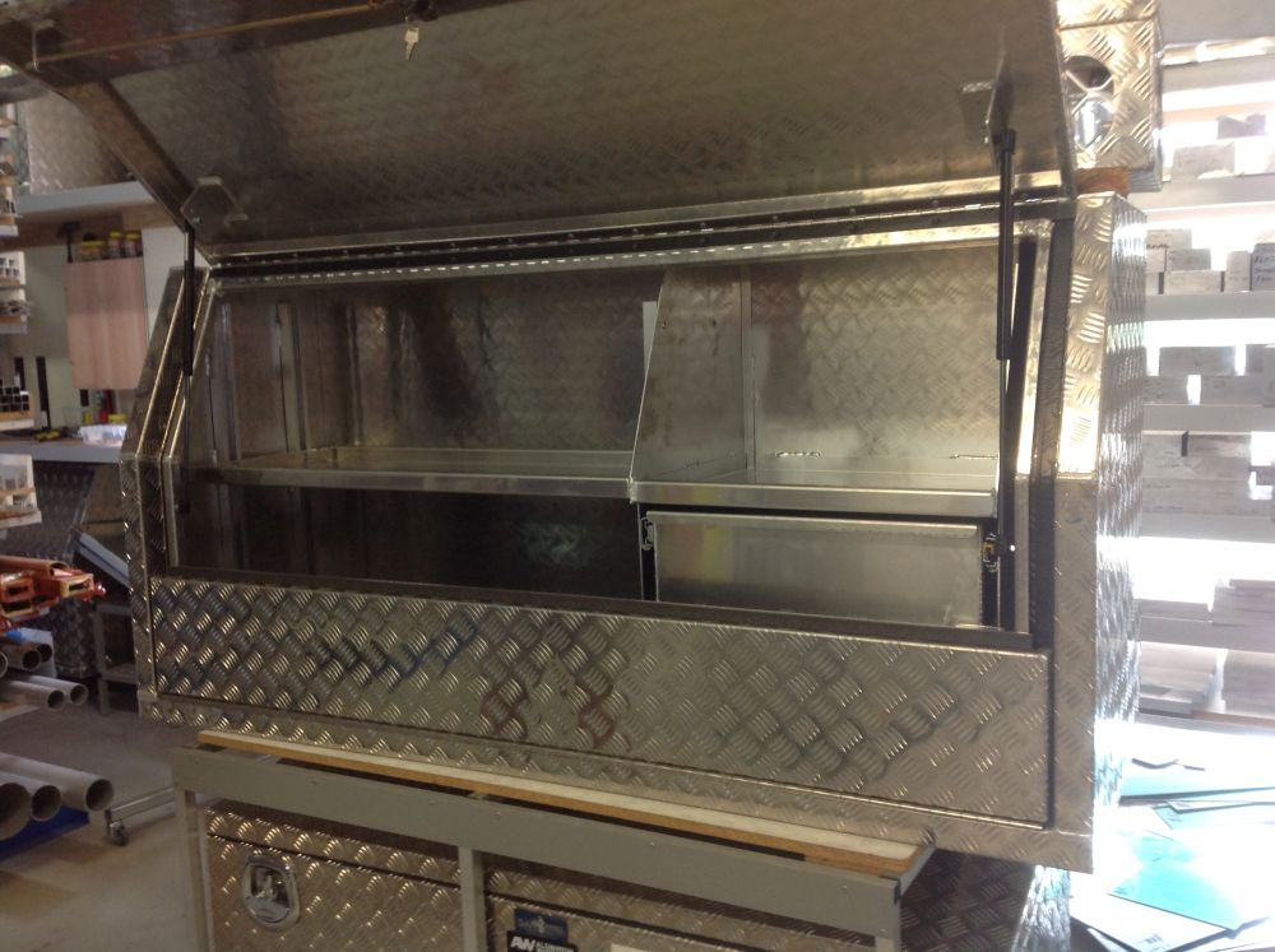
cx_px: 638
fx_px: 1287
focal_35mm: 35
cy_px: 476
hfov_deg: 52.7
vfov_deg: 40.6
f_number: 2.4
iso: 100
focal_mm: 4.28
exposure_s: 1/17
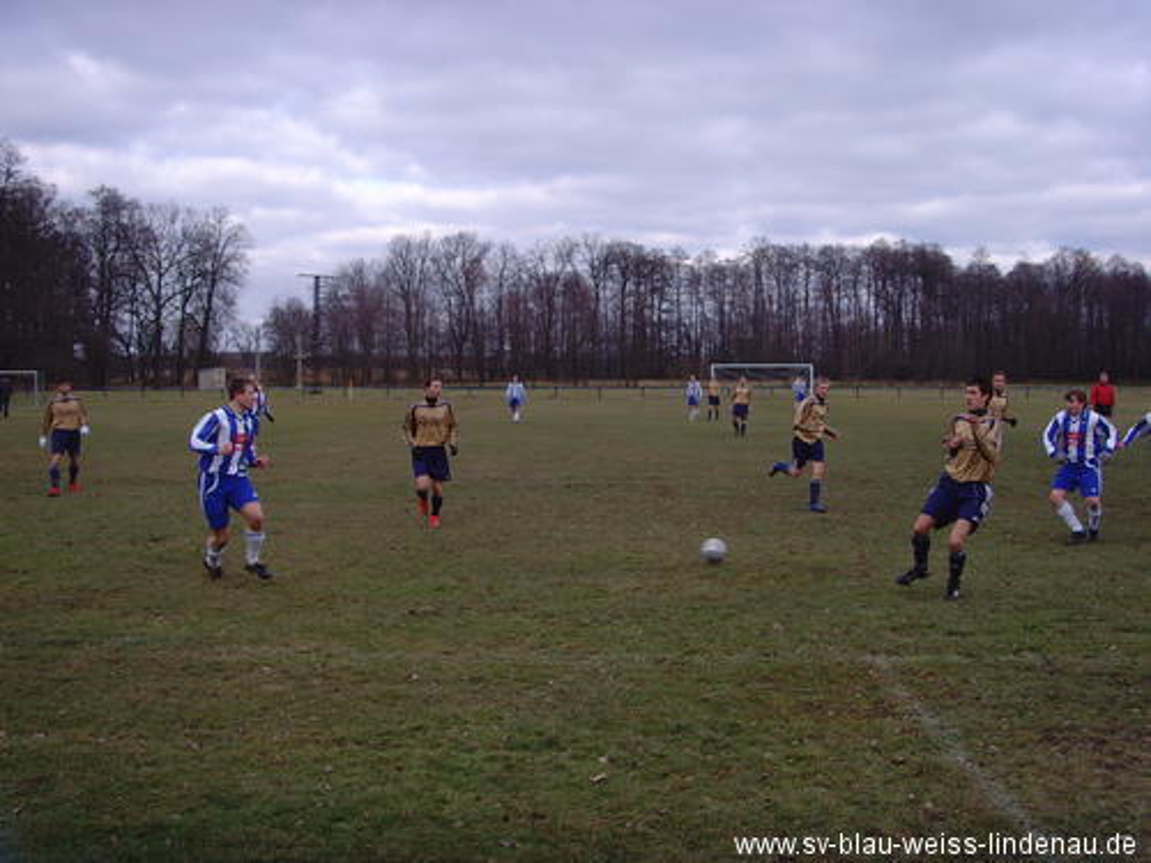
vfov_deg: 36.8
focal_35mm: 39
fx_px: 1297
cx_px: 576
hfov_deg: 47.9
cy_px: 432
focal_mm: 6.6
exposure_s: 1/350
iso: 80
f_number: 3.5
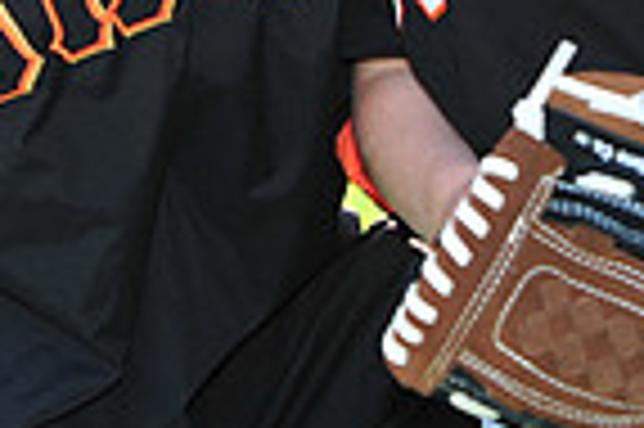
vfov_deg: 3.9
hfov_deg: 5.9
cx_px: 288
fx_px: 6236
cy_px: -369
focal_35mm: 349
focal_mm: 86
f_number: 5.6
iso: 200
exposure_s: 1/250
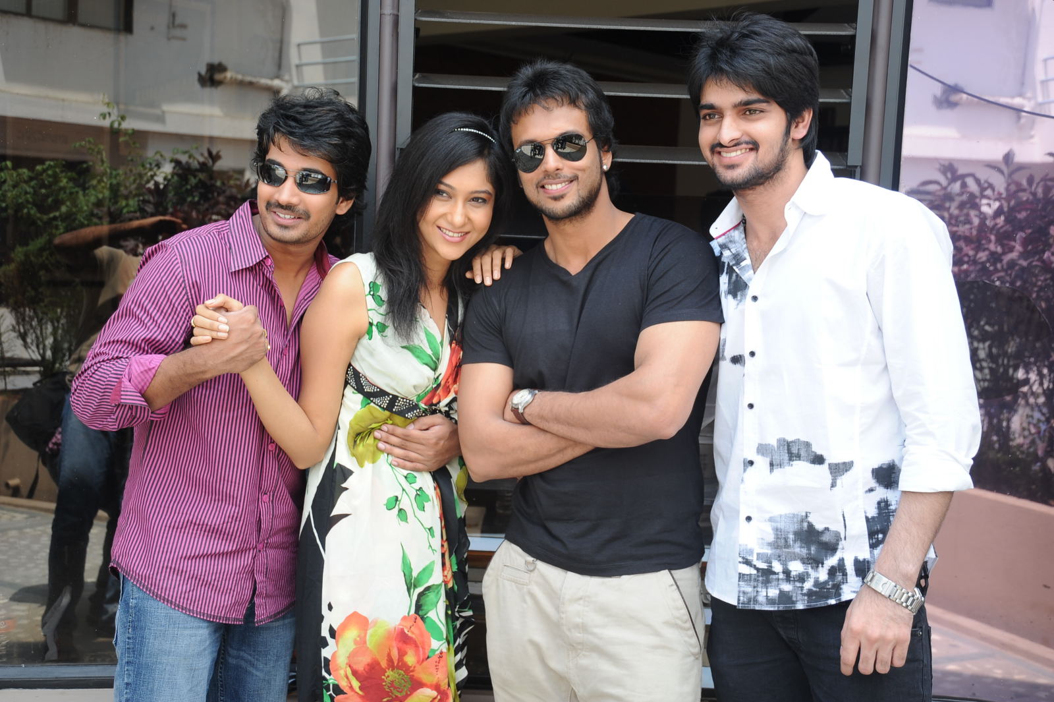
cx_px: 527
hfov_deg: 39.6
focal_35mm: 50
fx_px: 1463
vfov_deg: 27.0
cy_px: 351
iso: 320
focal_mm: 50
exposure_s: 1/125
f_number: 6.3
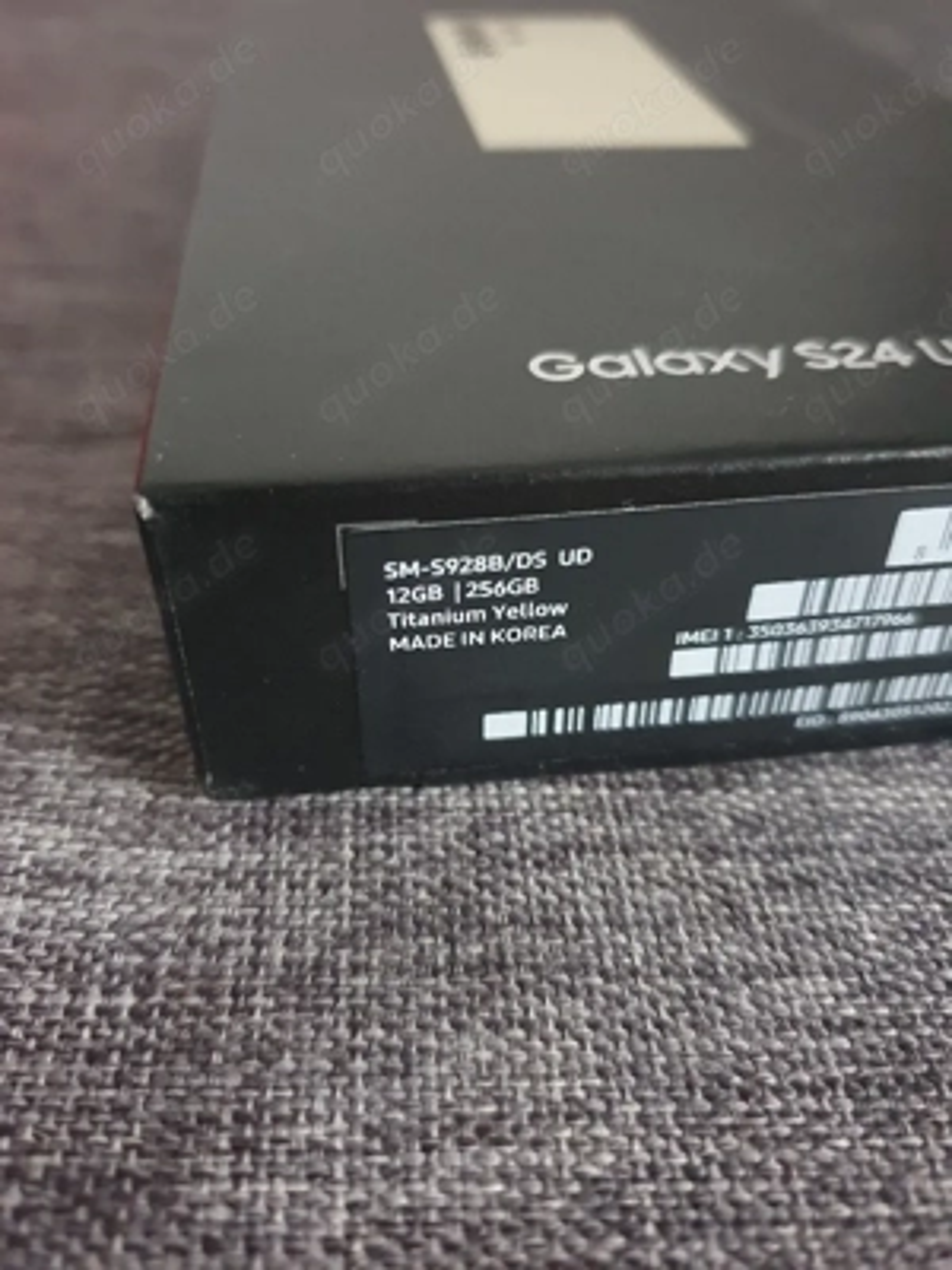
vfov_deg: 67.3
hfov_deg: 53.1
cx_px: 476
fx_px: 953
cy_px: 635
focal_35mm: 26
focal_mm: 4.32
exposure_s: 1/10
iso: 800
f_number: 1.5
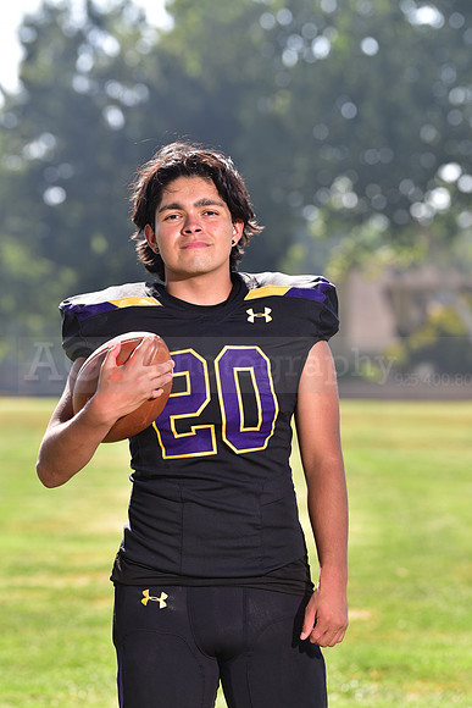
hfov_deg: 8.6
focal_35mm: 160
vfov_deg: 12.8
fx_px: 3145
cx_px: 236
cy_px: 354
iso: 100
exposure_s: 1/250
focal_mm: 160
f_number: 5
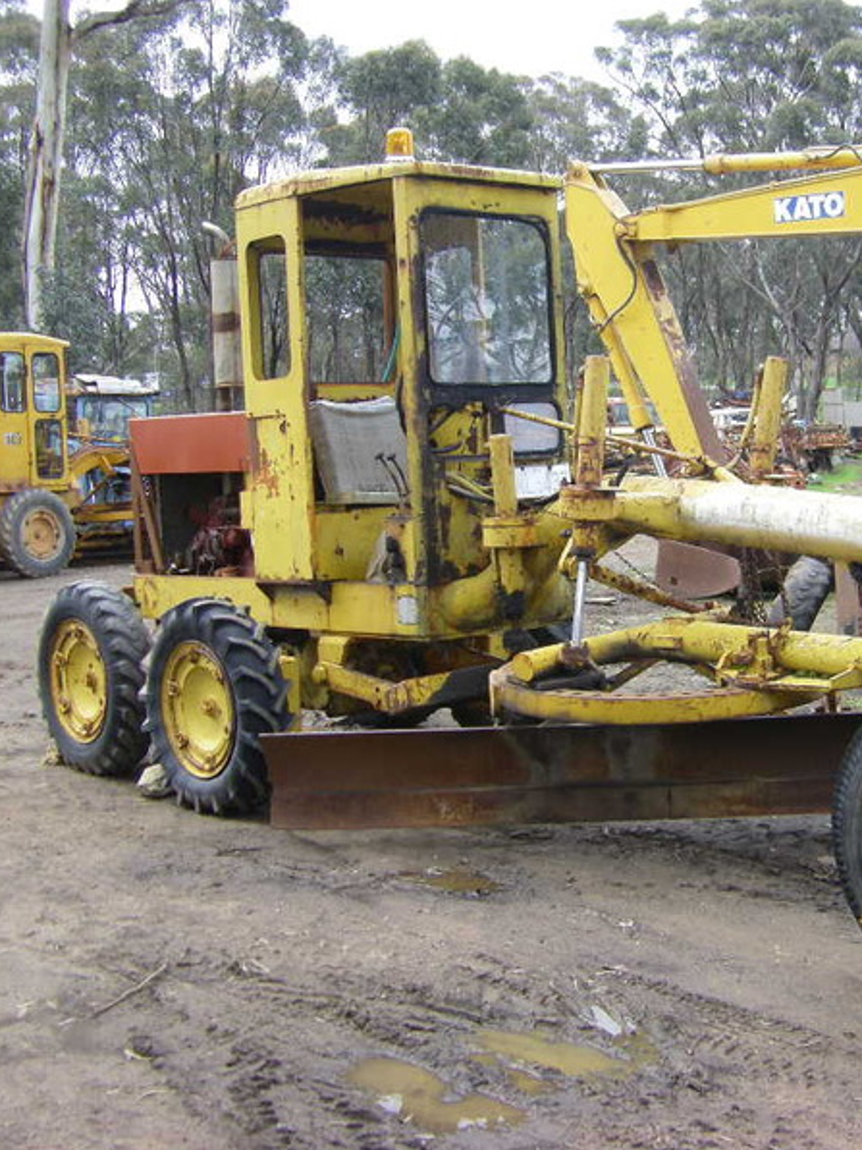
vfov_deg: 37.5
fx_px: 1693
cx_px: 673
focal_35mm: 51
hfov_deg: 28.0
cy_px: 577
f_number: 3.5
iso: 80
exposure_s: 1/100
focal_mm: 6.3
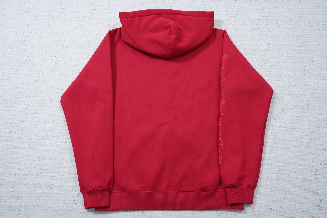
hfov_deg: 54.4
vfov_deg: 37.9
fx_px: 318
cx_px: 164
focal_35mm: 35
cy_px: 109
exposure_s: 1/100
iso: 1600
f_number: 10
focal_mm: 35
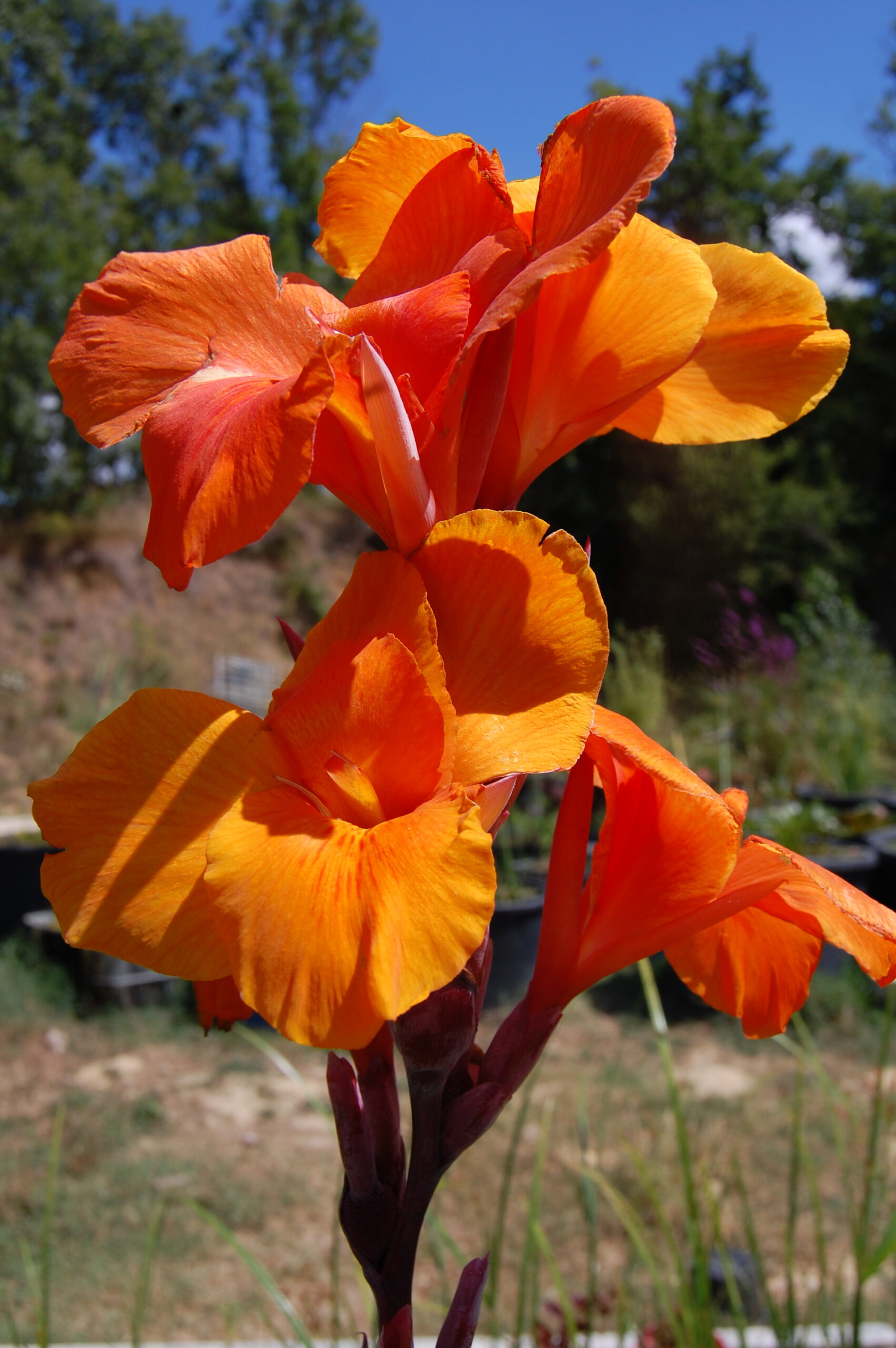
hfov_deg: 36.8
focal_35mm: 36
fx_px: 1346
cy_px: 674
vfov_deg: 53.2
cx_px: 448
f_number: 10
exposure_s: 1/400
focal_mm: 24
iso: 200
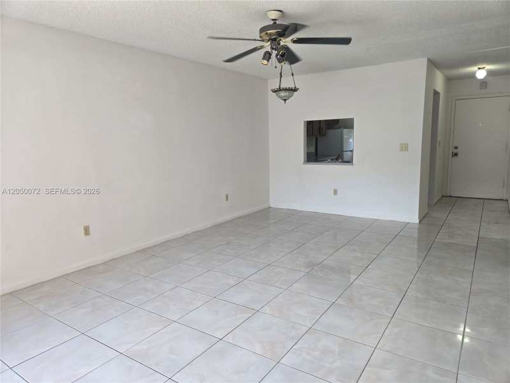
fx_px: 339
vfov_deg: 58.9
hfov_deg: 73.9
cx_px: 255
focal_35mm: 23
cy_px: 192
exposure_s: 1/120
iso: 64
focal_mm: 5.4
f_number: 1.8
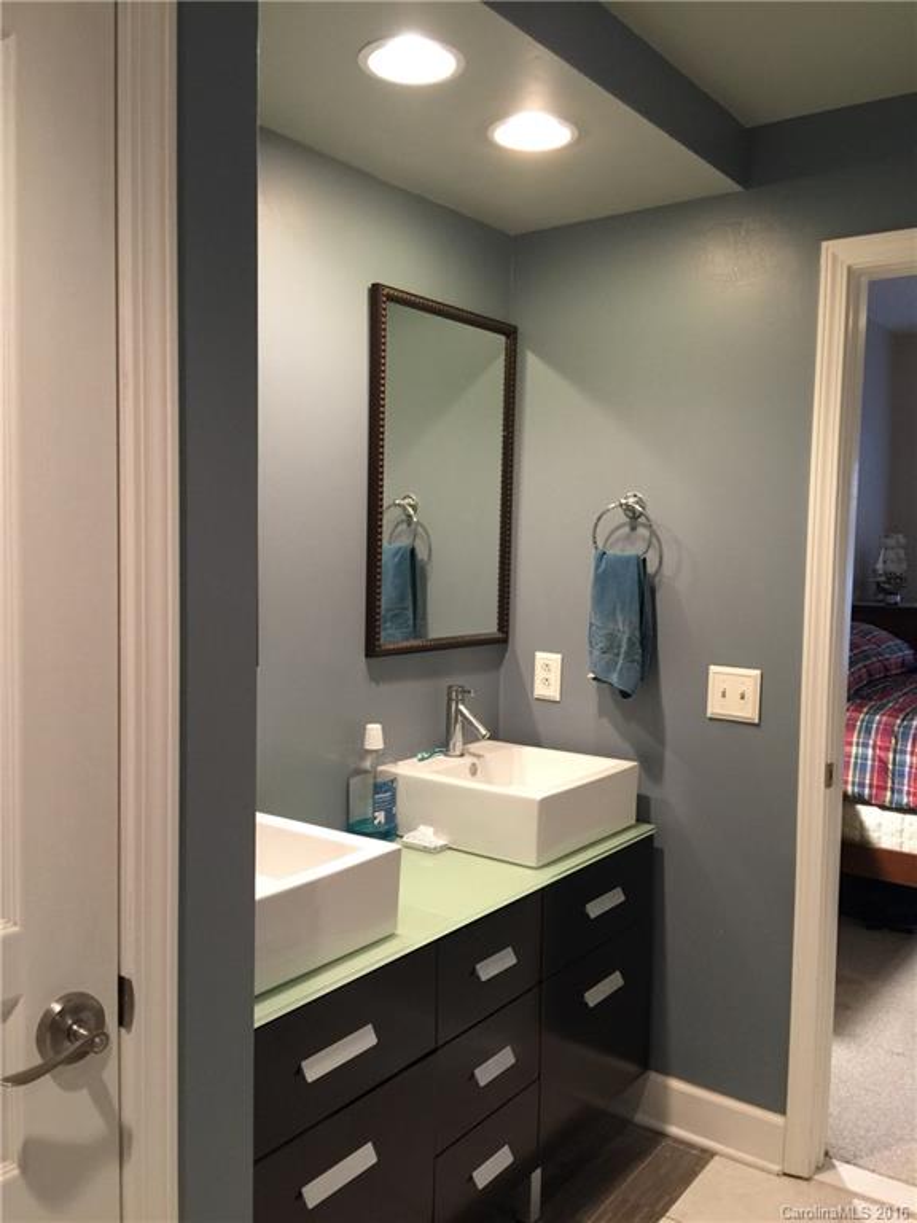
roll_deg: -0.5
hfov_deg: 48.2
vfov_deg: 61.7
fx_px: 1024
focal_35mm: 29
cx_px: 458
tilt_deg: -2.3
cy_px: 612
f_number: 2.2
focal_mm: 4.15
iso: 80
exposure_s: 1/15
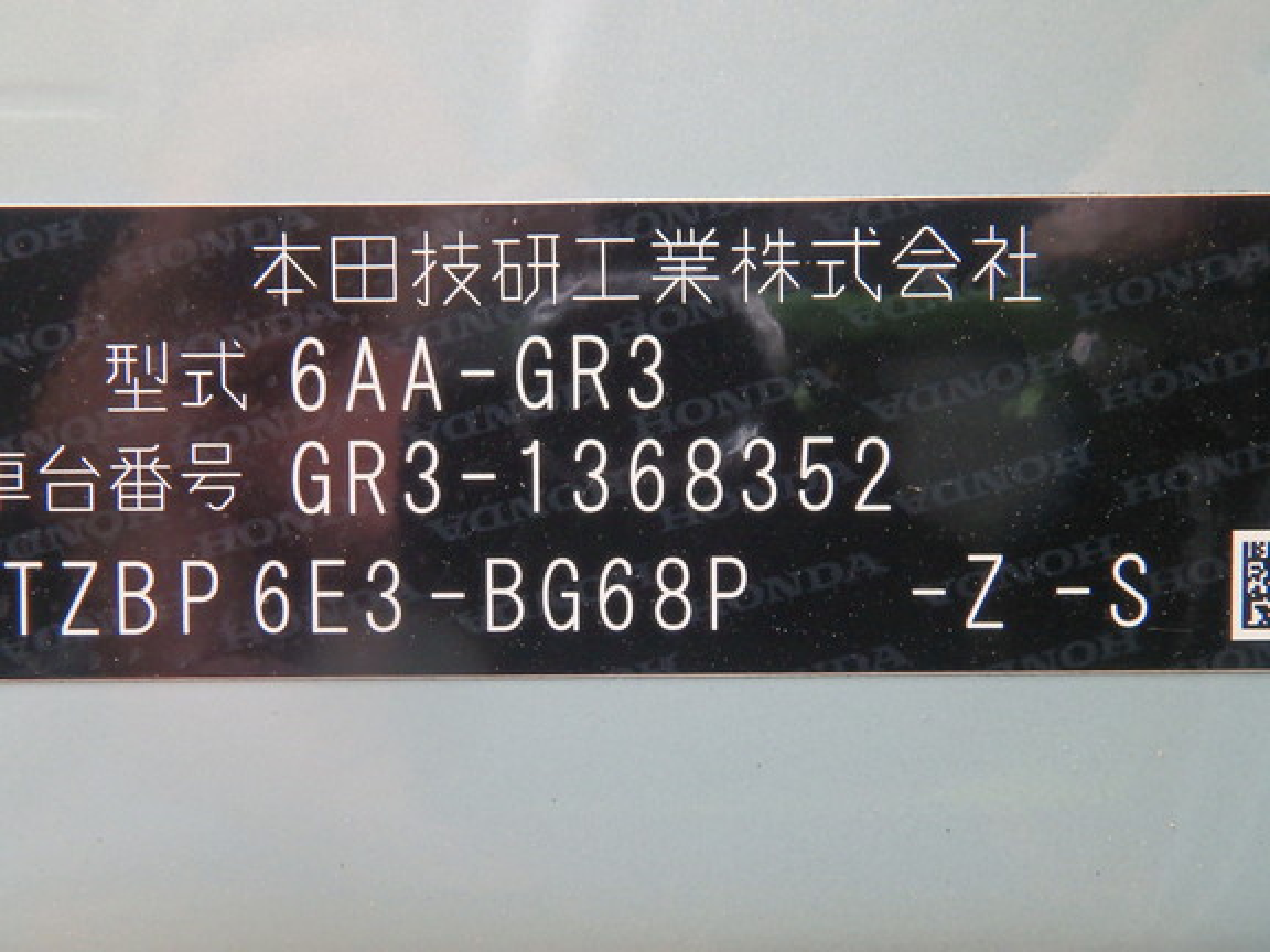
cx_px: 635
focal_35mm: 34
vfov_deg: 41.8
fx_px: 1247
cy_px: 476
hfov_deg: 54.0
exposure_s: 1/40
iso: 320
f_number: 4.9
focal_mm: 6
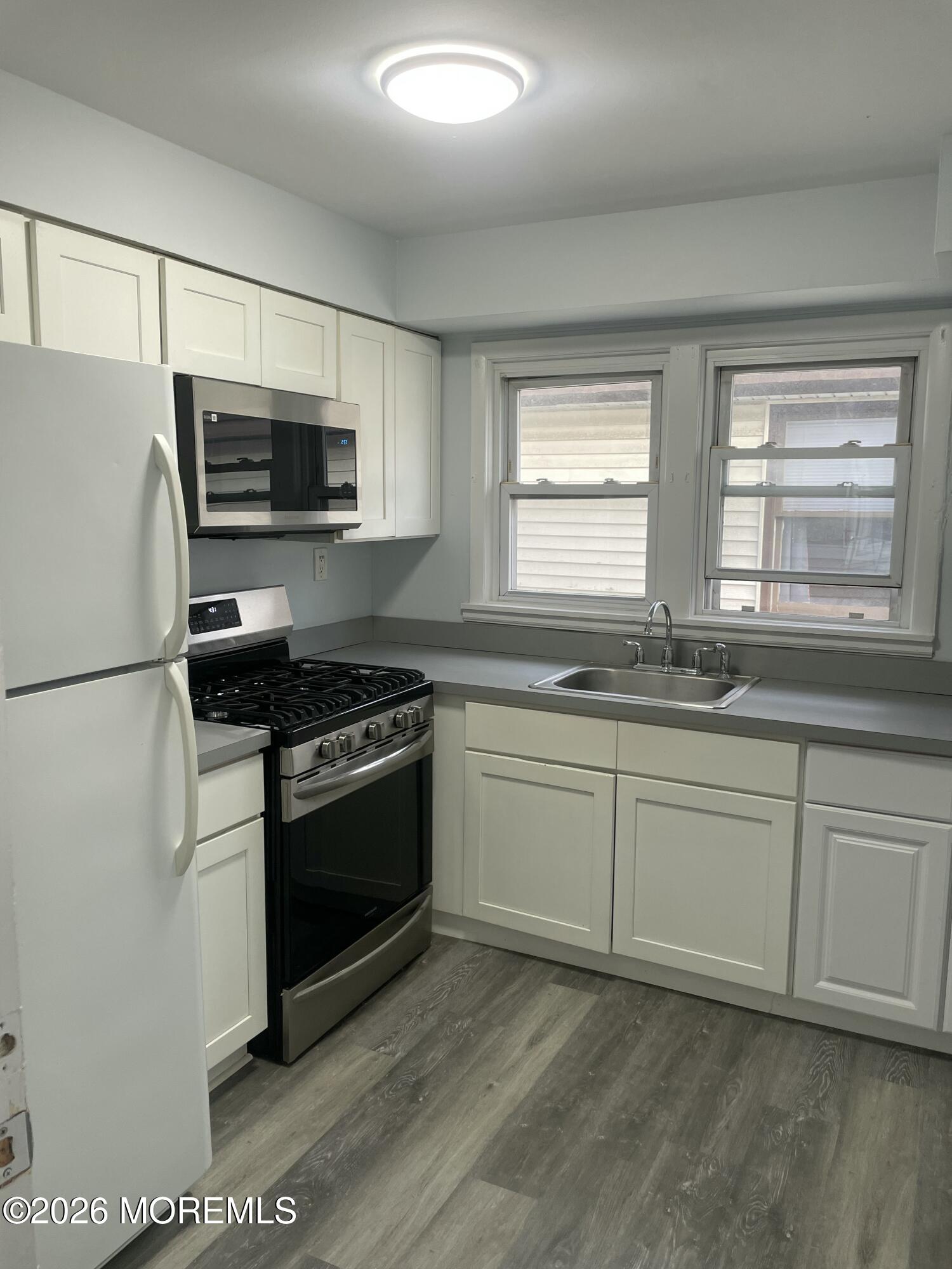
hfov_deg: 53.1
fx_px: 953
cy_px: 634
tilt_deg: -6.7
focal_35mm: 26
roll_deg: -0.7
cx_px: 476
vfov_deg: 67.3
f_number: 1.6
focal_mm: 4.2
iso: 80
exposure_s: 1/60
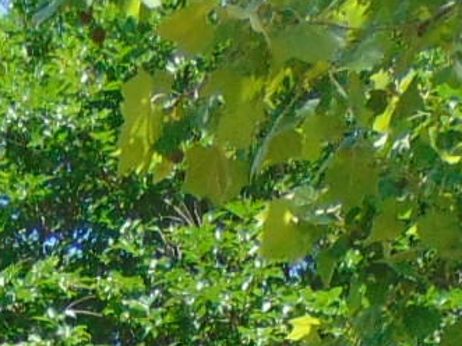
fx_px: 2615
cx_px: -107
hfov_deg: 9.9
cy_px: 1271
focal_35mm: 196
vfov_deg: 6.4
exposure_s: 1/640
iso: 80
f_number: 3
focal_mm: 4.5
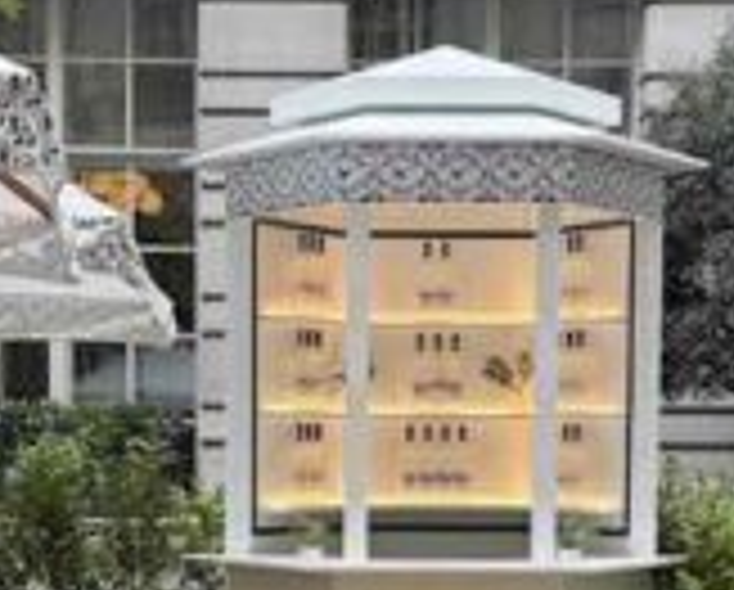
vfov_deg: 13.8
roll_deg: +2.1
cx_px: 324
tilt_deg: -3.5
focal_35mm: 109
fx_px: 2372
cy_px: 680
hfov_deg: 17.6
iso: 80
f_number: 1.78
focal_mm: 6.76
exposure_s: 1/296
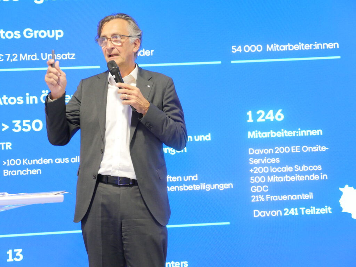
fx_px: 638
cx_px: 178
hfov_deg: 31.2
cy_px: 134
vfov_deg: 23.7
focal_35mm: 62
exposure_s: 1/80
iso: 2000
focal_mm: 31
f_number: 2.8
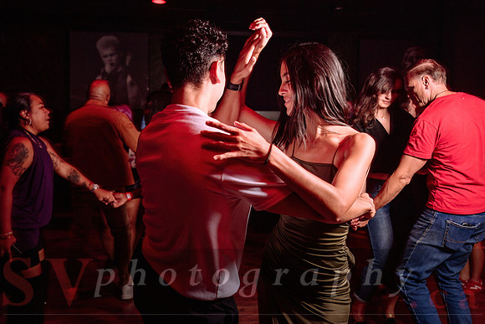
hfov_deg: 57.3
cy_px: 134
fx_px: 444
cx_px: 242
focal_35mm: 33
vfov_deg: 39.9
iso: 500
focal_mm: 28
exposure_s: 1/40
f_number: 3.2
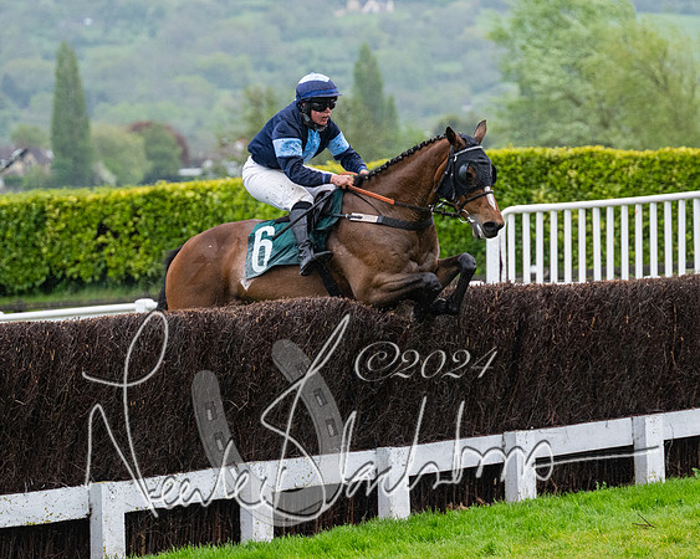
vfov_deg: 6.3
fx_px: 5063
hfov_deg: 7.9
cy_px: 280
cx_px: 369
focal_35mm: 244
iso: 1000
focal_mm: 145
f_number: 4
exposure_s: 1/1250
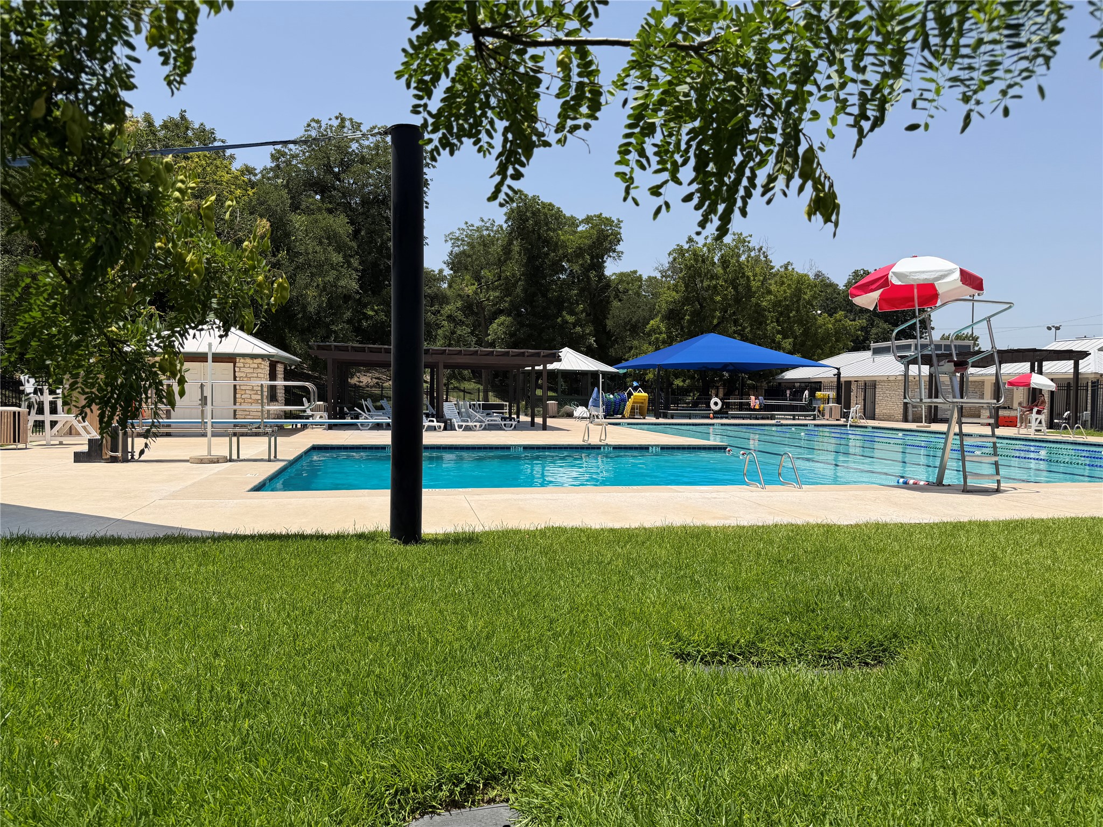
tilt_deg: -3.1
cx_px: 552
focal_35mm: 24
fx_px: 765
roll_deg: -1.1
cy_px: 414
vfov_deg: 56.8
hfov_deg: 71.6
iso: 80
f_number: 1.78
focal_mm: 6.76
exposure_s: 1/5714
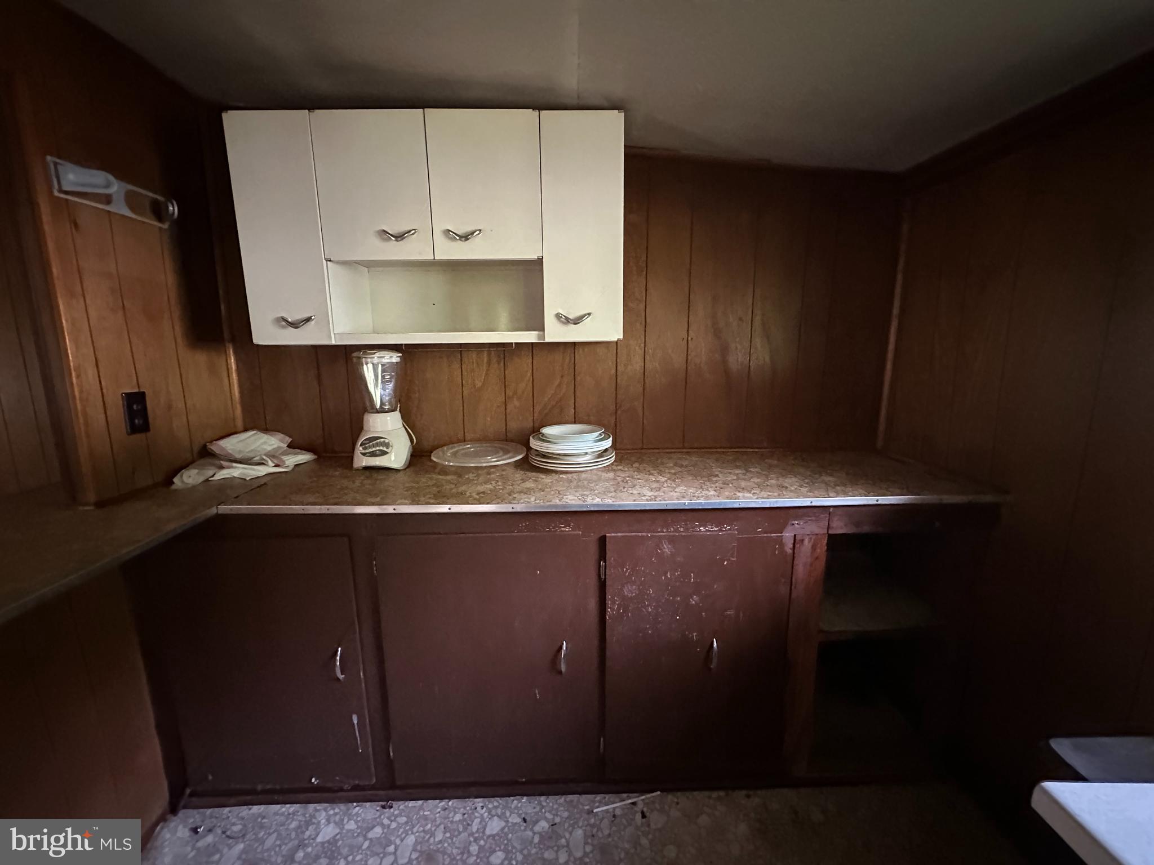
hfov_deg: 102.1
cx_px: 577
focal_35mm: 14
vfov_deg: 85.7
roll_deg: +1.6
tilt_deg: -9.5
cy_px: 432
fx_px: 467
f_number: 2.2
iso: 1250
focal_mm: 2.22
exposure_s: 1/36
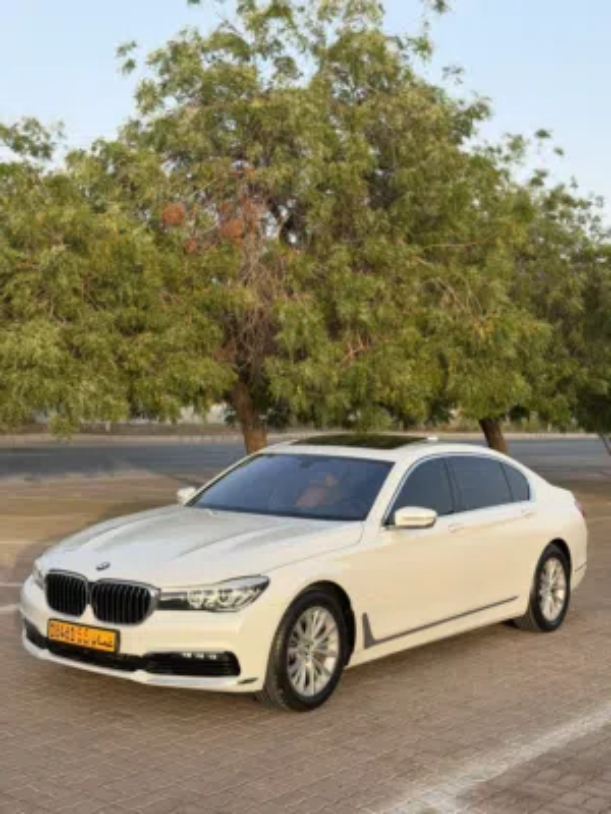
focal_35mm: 48
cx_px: 306
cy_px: 407
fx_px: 1130
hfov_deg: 30.3
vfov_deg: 39.7
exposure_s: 1/1543
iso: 64
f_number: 1.78
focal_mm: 6.76
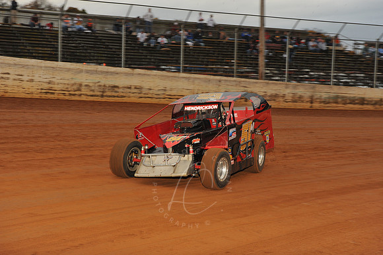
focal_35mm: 70
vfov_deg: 19.4
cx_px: 192
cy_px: 128
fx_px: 744
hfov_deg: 28.9
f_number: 7.1
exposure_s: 1/320
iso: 800
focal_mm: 70
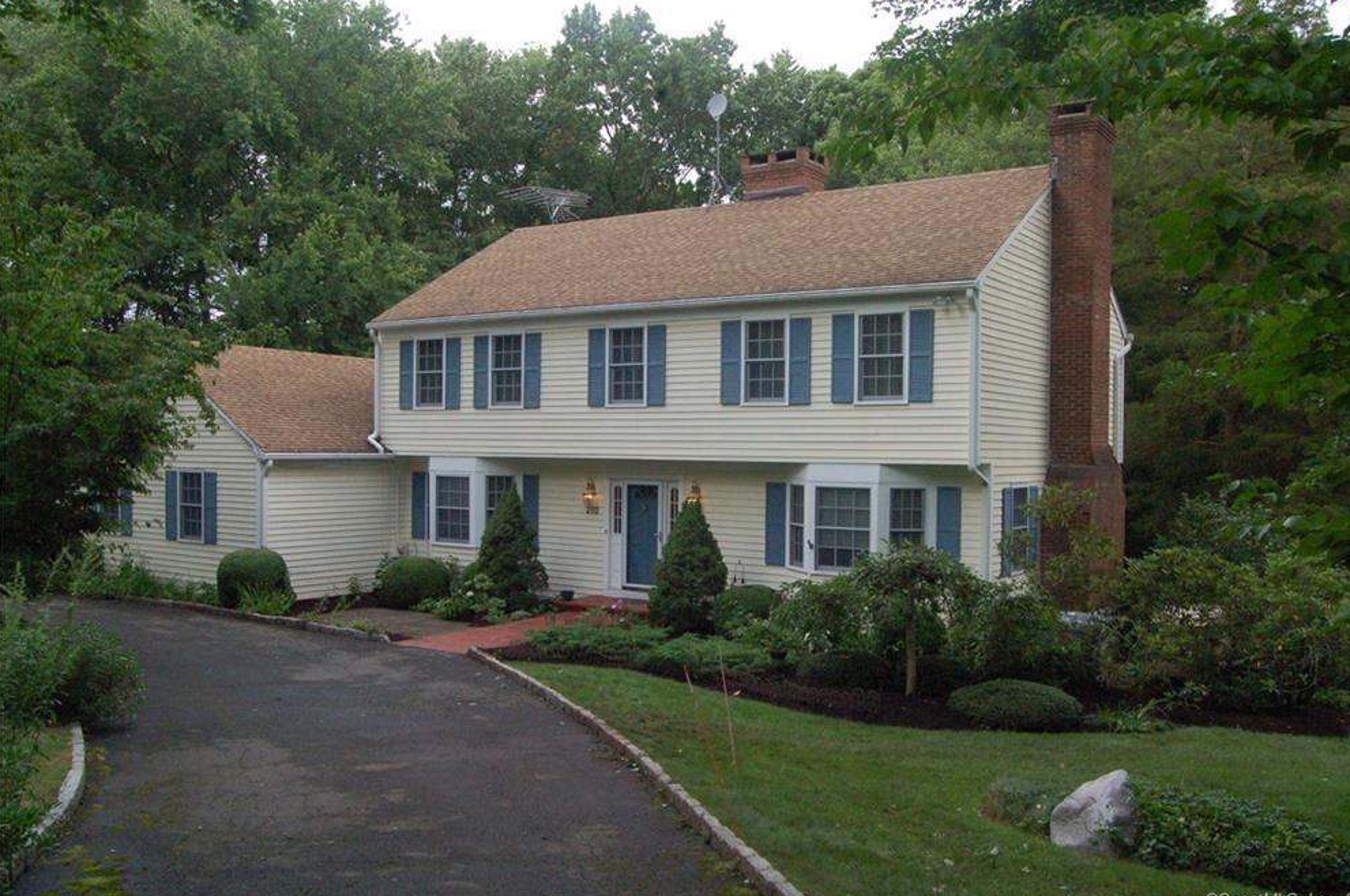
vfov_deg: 42.2
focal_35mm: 31
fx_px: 1161
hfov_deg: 60.3
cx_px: 693
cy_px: 449
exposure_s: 1/320
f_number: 10
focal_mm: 20
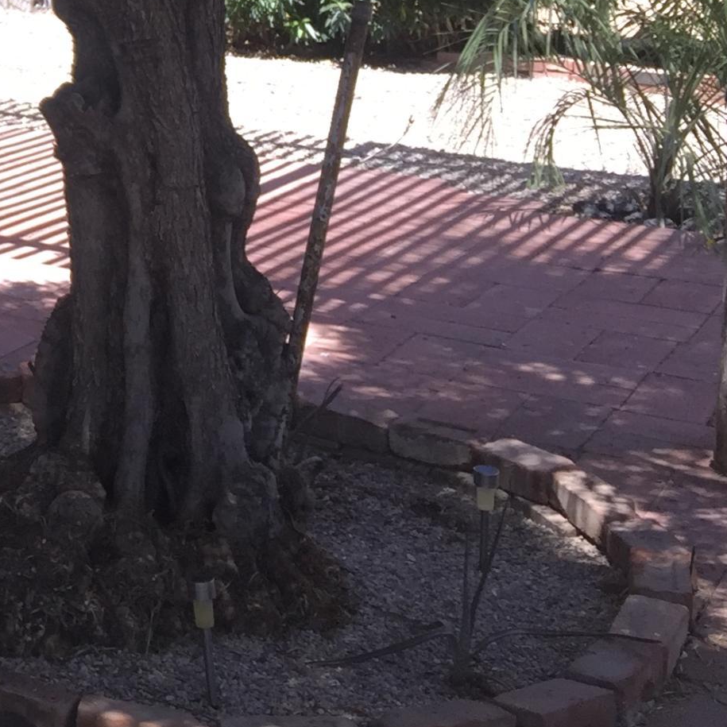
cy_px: -160
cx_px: -401
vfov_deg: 19.4
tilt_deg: -2.0
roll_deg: -0.6
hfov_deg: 18.1
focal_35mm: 84
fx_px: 1996
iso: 32
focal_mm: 4.15
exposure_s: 1/507
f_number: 2.2
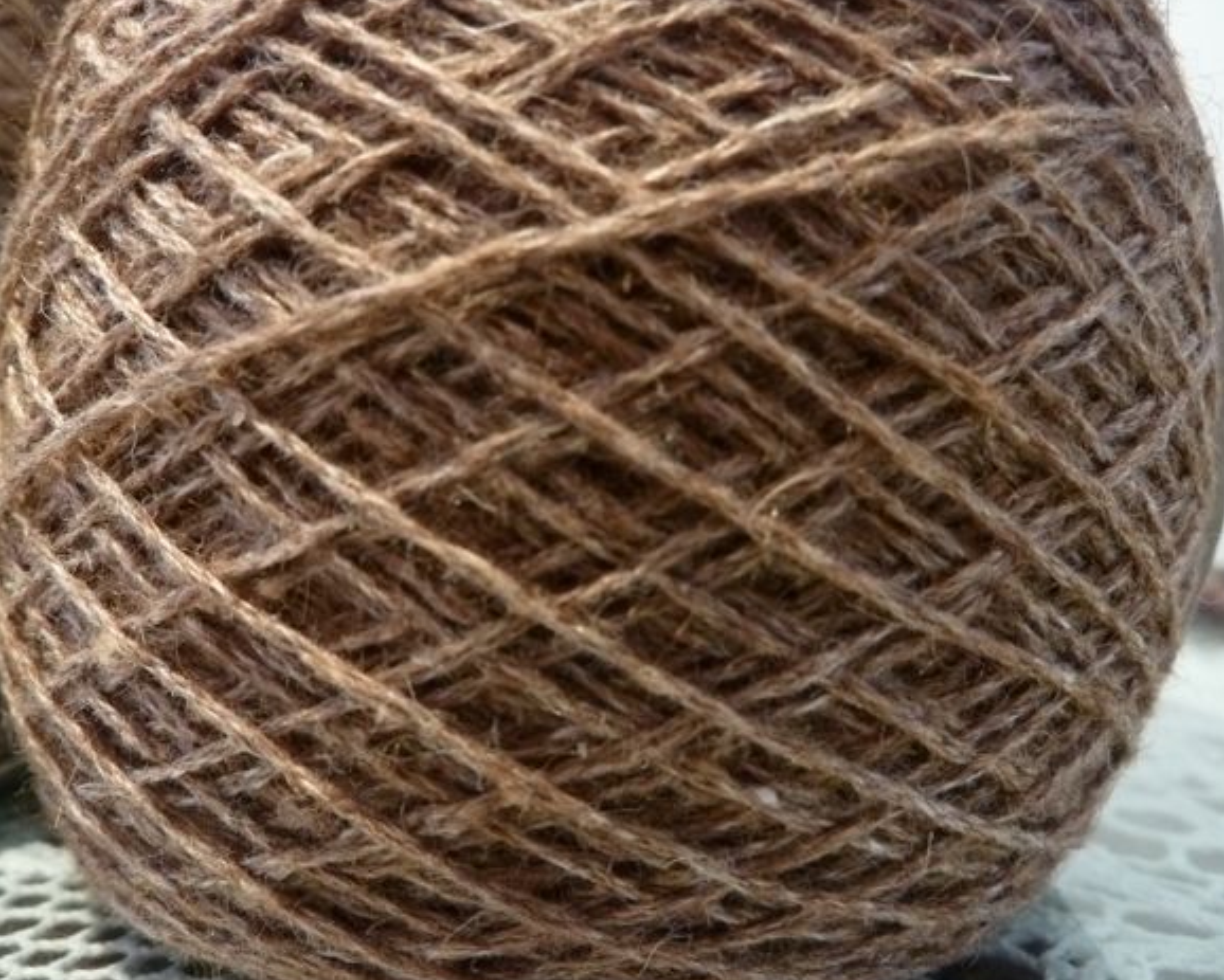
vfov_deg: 53.2
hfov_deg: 64.0
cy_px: 495
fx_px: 979
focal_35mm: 27
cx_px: 572
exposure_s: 1/4
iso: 400
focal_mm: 4.1
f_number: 3.3
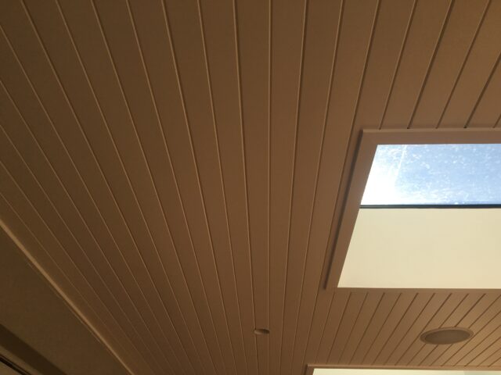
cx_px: 250
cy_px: 188
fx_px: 420
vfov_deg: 48.2
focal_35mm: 29
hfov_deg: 61.7
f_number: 2.2
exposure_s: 1/523
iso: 25
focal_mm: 4.15
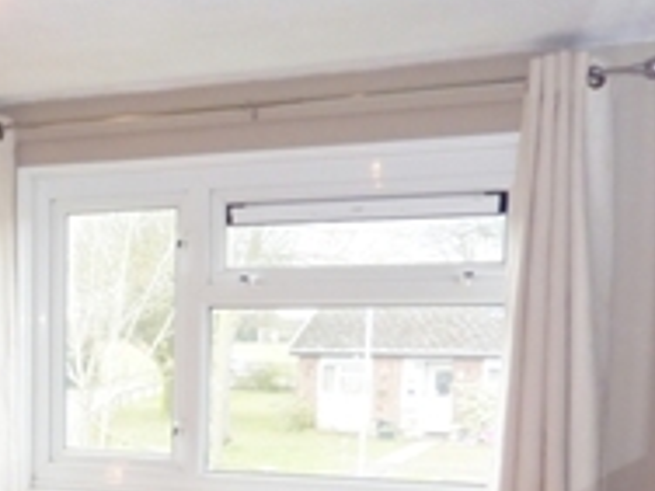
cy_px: 488
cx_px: -70
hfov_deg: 27.6
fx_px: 1211
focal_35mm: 64
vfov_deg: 22.1
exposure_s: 1/30
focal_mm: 4.1
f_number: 3.3
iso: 200
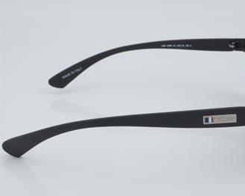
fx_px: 624
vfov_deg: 17.9
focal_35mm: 86
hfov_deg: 22.2
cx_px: 149
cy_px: 98
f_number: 32
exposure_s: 1/3
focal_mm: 50
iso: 100
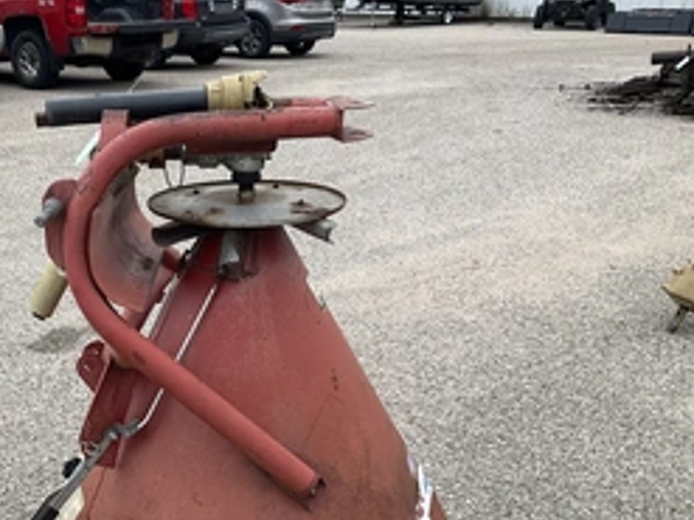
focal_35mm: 47
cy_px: 357
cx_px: 199
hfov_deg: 39.7
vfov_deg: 30.6
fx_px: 942
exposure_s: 1/335
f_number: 1.8
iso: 25
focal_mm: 3
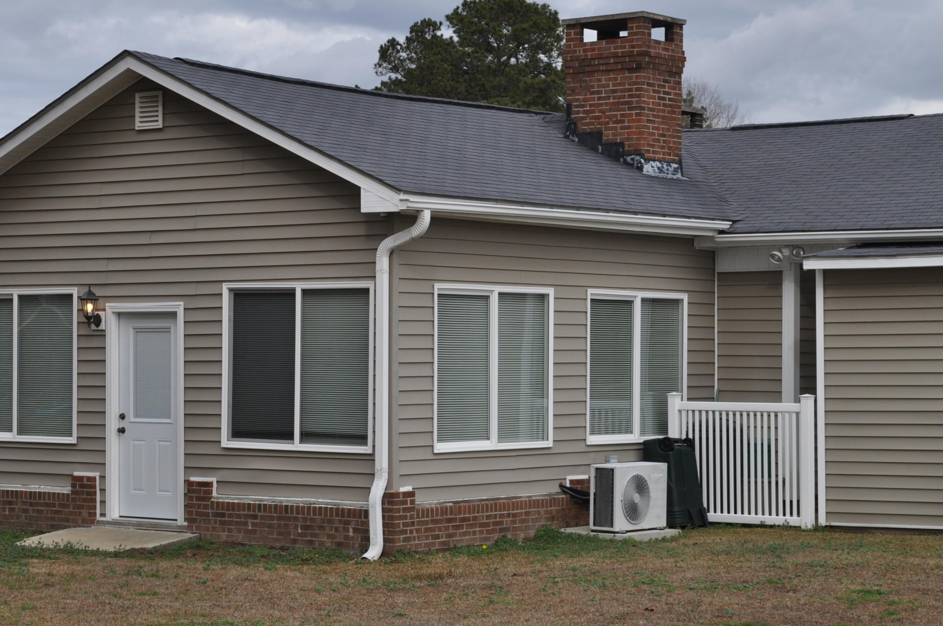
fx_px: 2354
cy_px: 335
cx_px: 526
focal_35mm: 90
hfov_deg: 22.6
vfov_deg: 15.1
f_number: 9
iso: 200
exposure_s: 1/320
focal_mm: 42
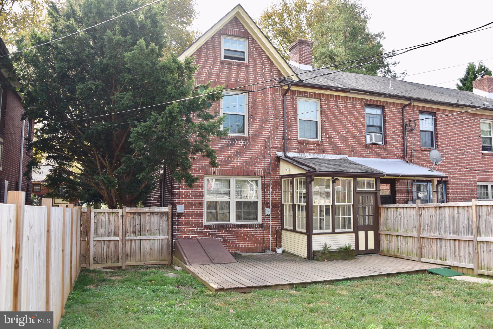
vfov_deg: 46.4
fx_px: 384
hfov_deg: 65.5
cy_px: 164
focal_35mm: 28
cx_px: 246
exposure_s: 1/125
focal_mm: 28
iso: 110
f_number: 5.6
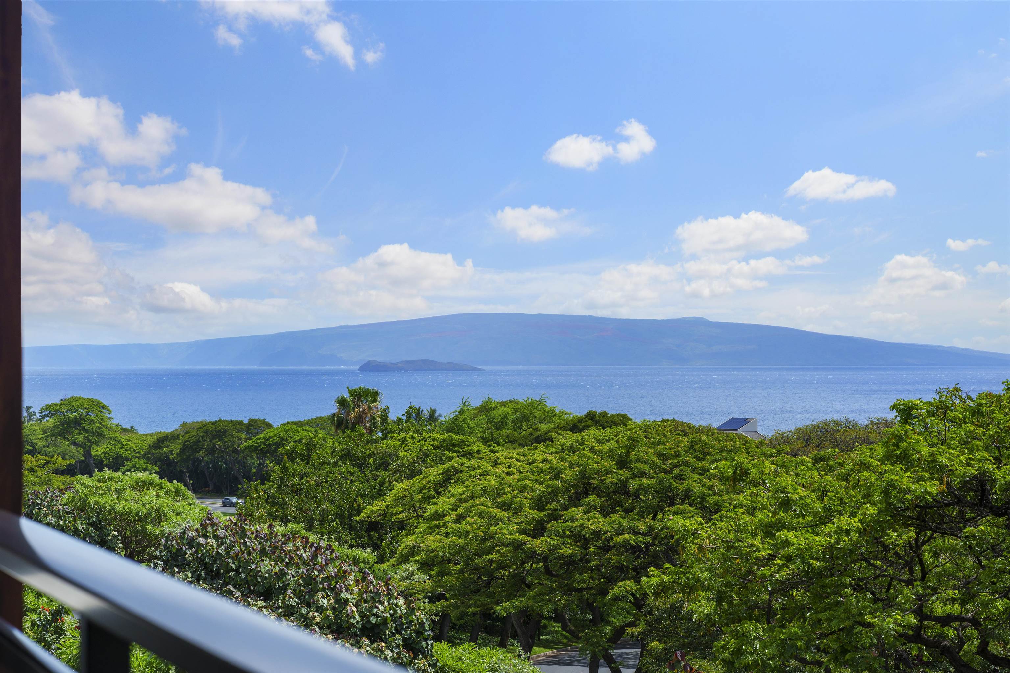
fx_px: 2385
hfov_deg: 23.9
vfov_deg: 16.1
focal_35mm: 85
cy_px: 336
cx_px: 505
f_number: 8
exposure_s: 1/500
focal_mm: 85
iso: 100
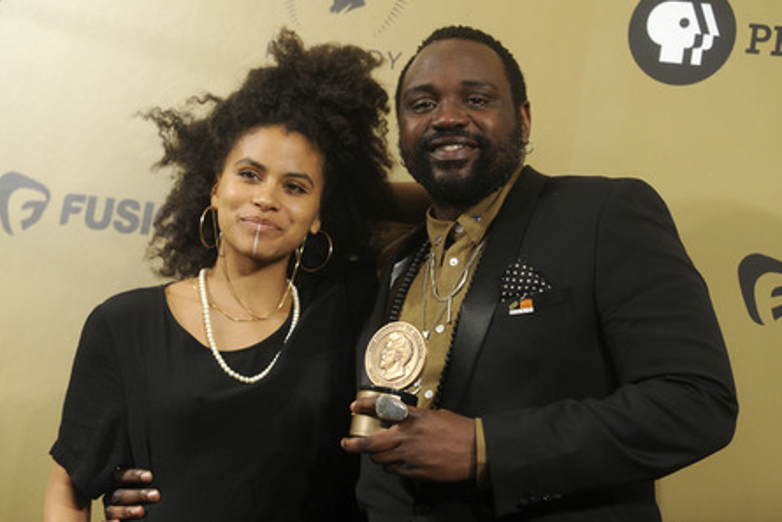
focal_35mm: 87
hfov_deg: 23.4
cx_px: 390
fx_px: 1890
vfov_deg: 15.7
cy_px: 262
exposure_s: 1/250
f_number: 4
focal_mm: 86
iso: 1600
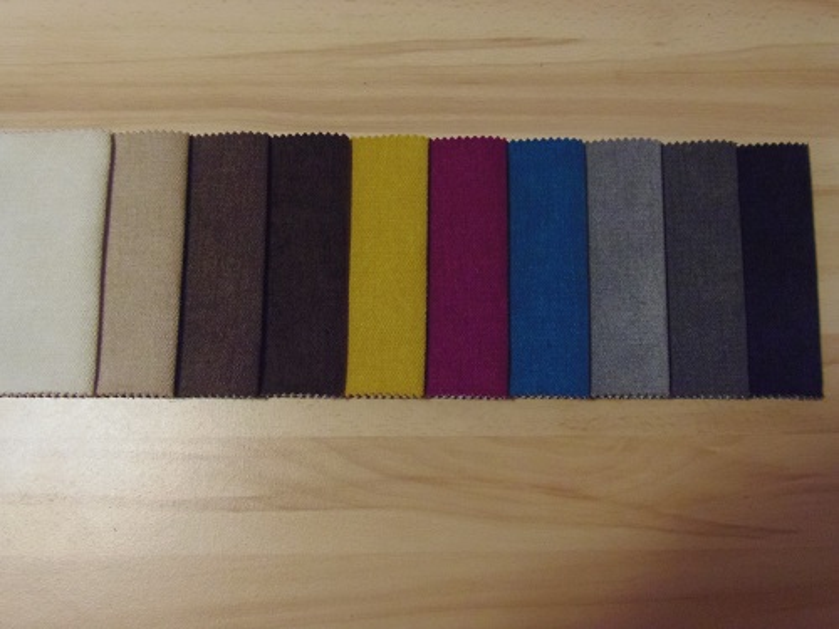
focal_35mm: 35
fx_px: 848
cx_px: 420
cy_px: 314
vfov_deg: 40.7
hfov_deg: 52.6
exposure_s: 1/25
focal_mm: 6.5
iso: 500
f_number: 3.4
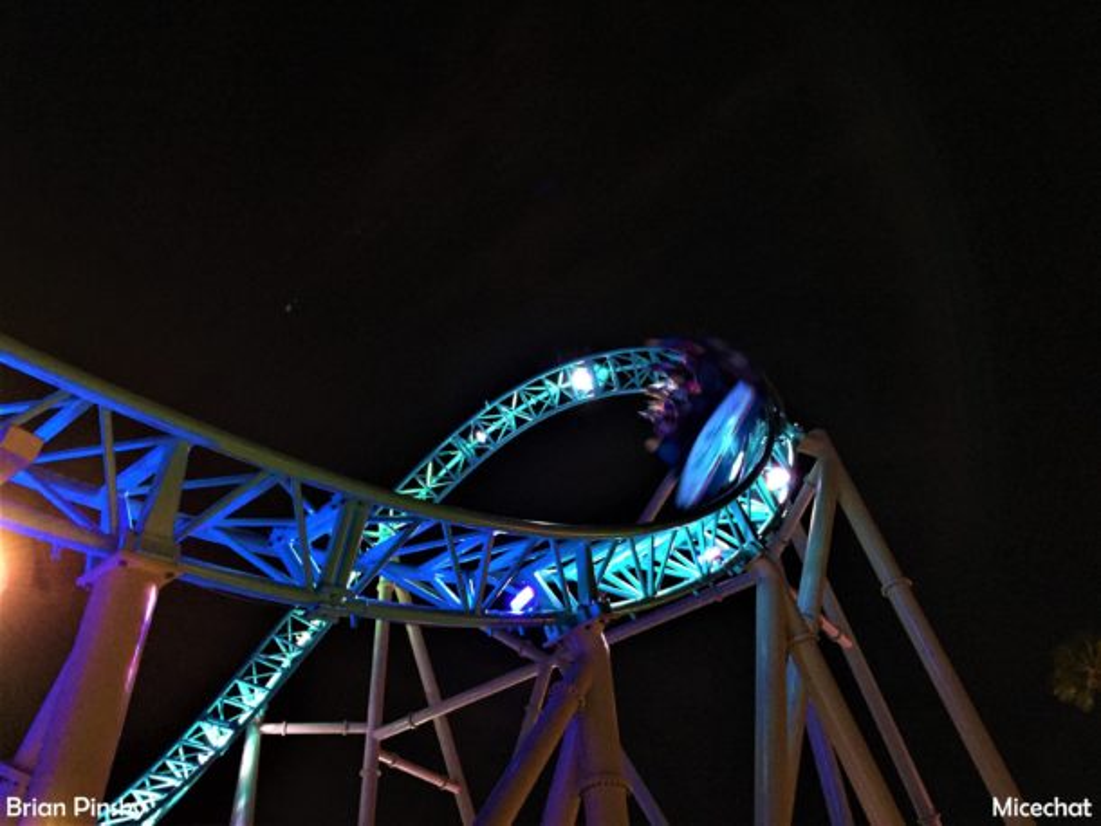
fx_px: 923
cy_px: 413
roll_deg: +2.0
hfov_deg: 61.6
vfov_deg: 48.3
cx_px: 550
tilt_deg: +42.9
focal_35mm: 29
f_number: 2.2
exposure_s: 1/15
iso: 320
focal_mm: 4.15
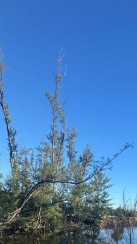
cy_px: 219
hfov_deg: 33.9
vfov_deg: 57.1
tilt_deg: -0.9
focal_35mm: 29
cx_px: 157
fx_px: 187
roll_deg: -4.2
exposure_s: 1/980
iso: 50
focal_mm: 2.22
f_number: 2.2
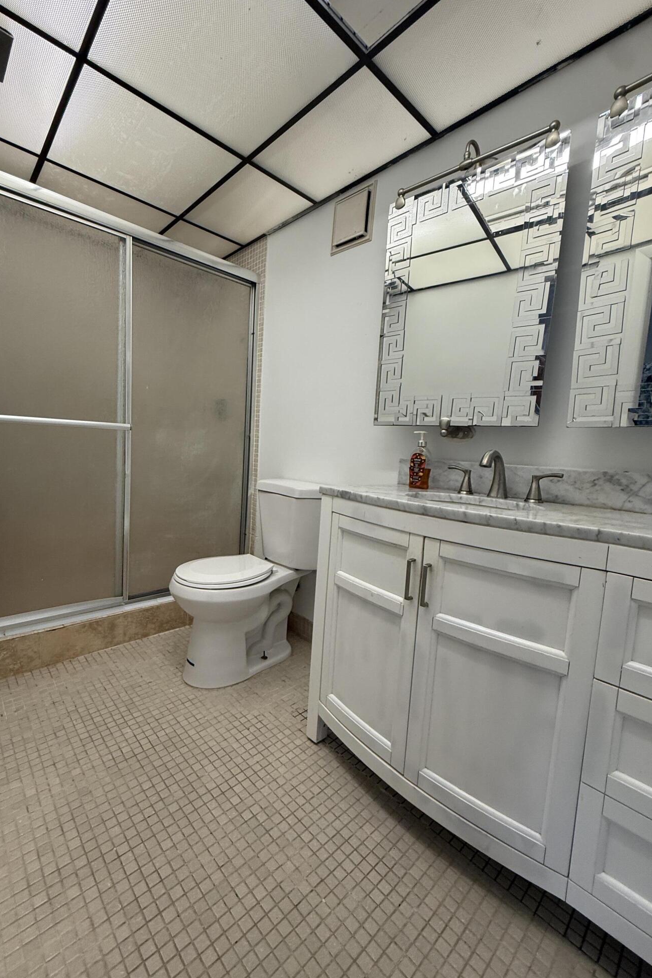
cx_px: 295
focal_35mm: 15
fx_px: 407
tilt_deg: -4.6
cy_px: 483
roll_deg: -2.9
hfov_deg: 77.1
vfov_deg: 100.4
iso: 160
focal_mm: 2.22
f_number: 2.2
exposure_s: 1/120
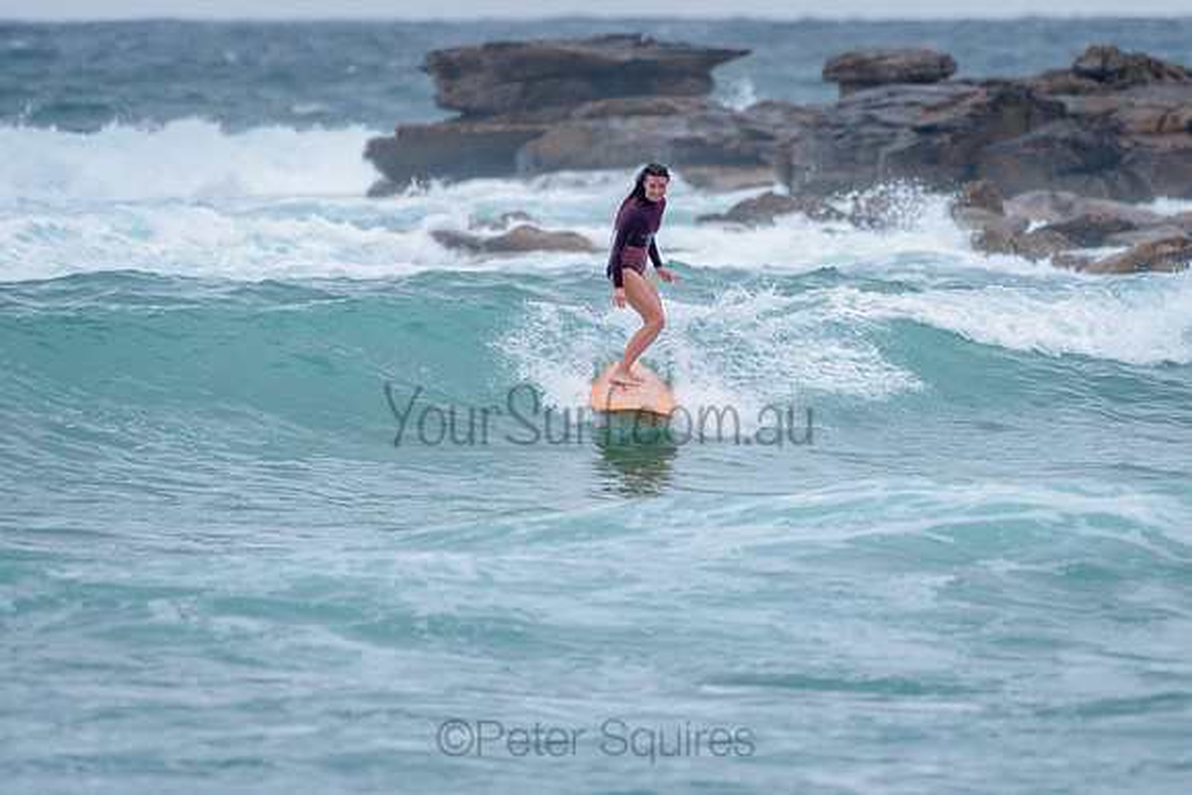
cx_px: 618
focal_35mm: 613
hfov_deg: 3.4
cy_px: 313
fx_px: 20309
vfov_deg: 2.2
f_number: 5.6
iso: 560
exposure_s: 1/1250
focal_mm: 500
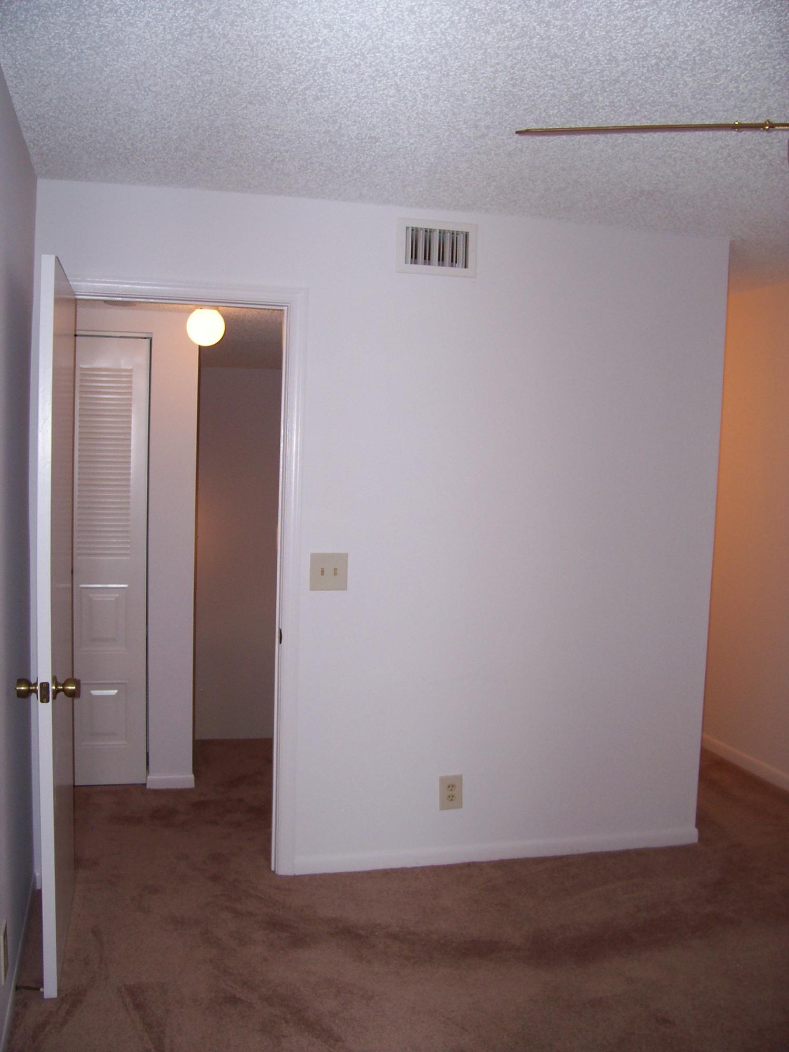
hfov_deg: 41.8
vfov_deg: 54.0
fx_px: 1033
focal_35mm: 34
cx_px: 394
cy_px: 526
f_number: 2.7
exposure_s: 1/64
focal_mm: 5.6
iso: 80
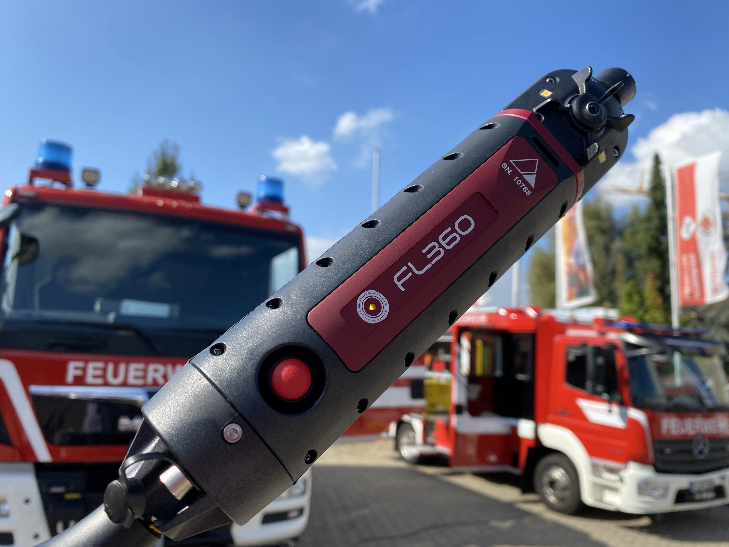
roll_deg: -1.7
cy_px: 274
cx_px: 364
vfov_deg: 53.1
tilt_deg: +7.7
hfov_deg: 67.3
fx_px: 548
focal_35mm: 26
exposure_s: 1/2141
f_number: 1.8
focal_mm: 4.25
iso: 32
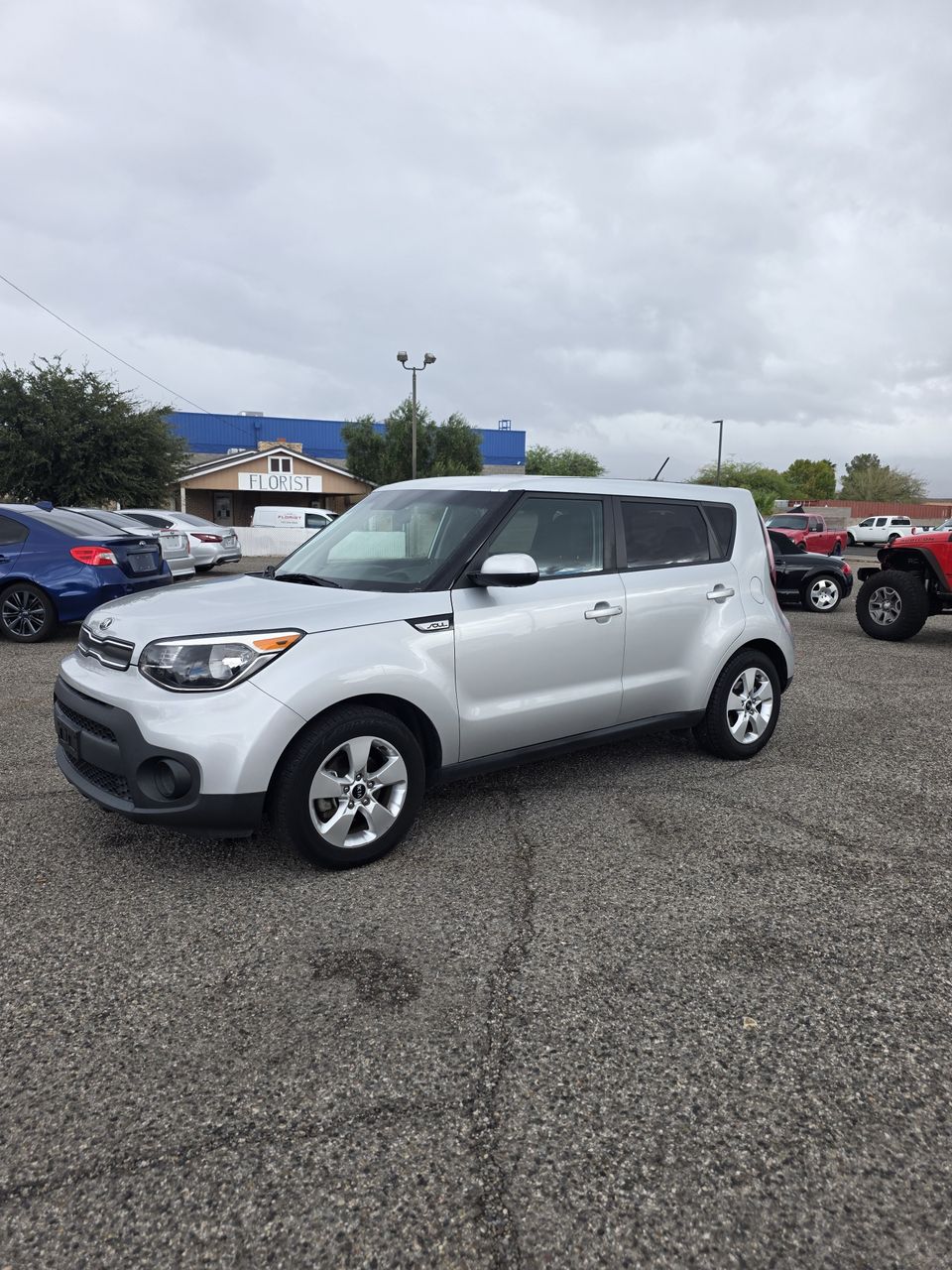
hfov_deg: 58.9
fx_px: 843
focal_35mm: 23
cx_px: 476
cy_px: 635
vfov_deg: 73.9
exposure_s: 1/1422
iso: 80
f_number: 1.7
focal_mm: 6.3
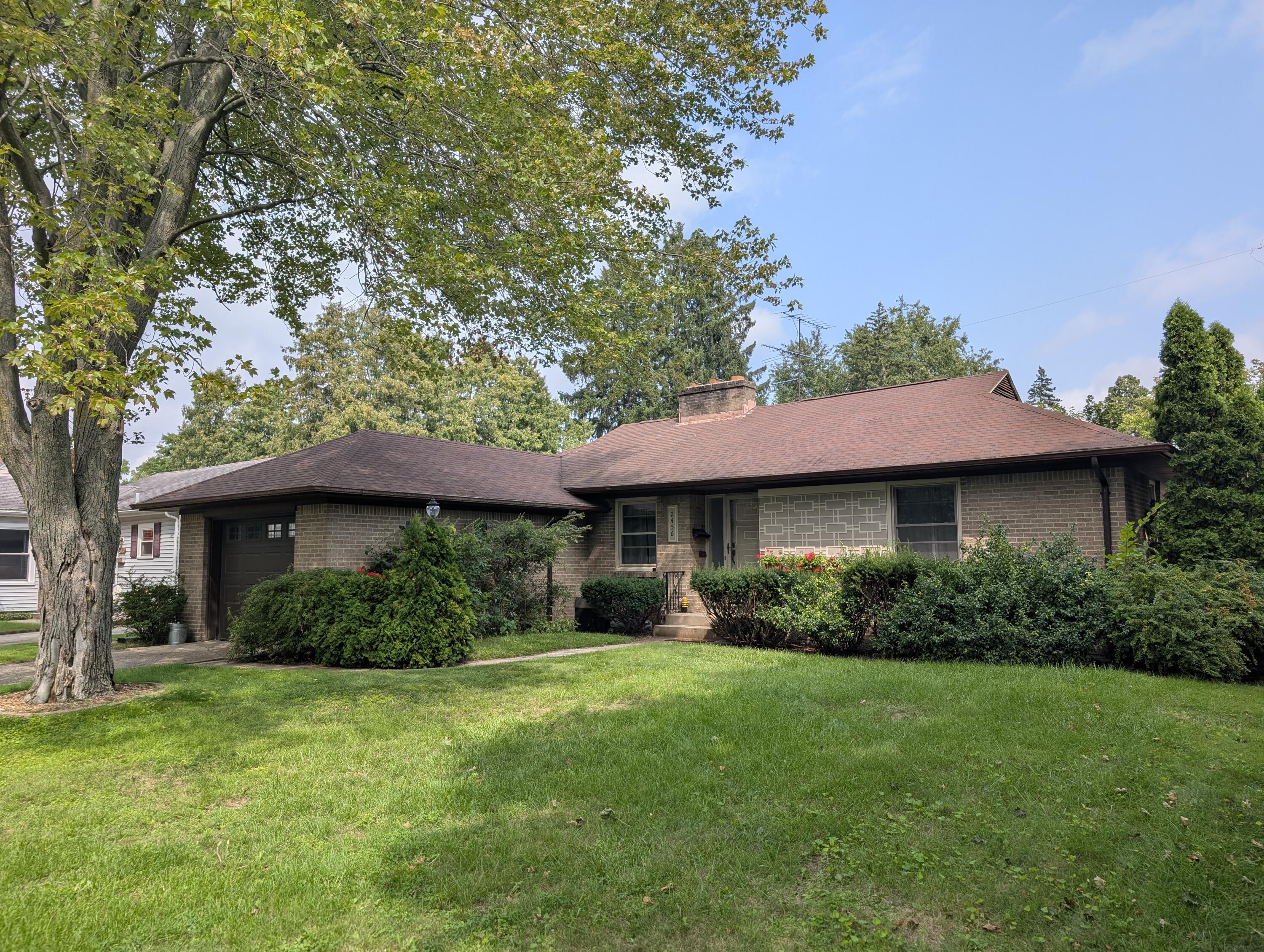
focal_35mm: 24
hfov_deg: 71.5
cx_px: 632
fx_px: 877
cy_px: 476
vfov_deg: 56.9
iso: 20
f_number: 1.68
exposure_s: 1/822
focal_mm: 6.9
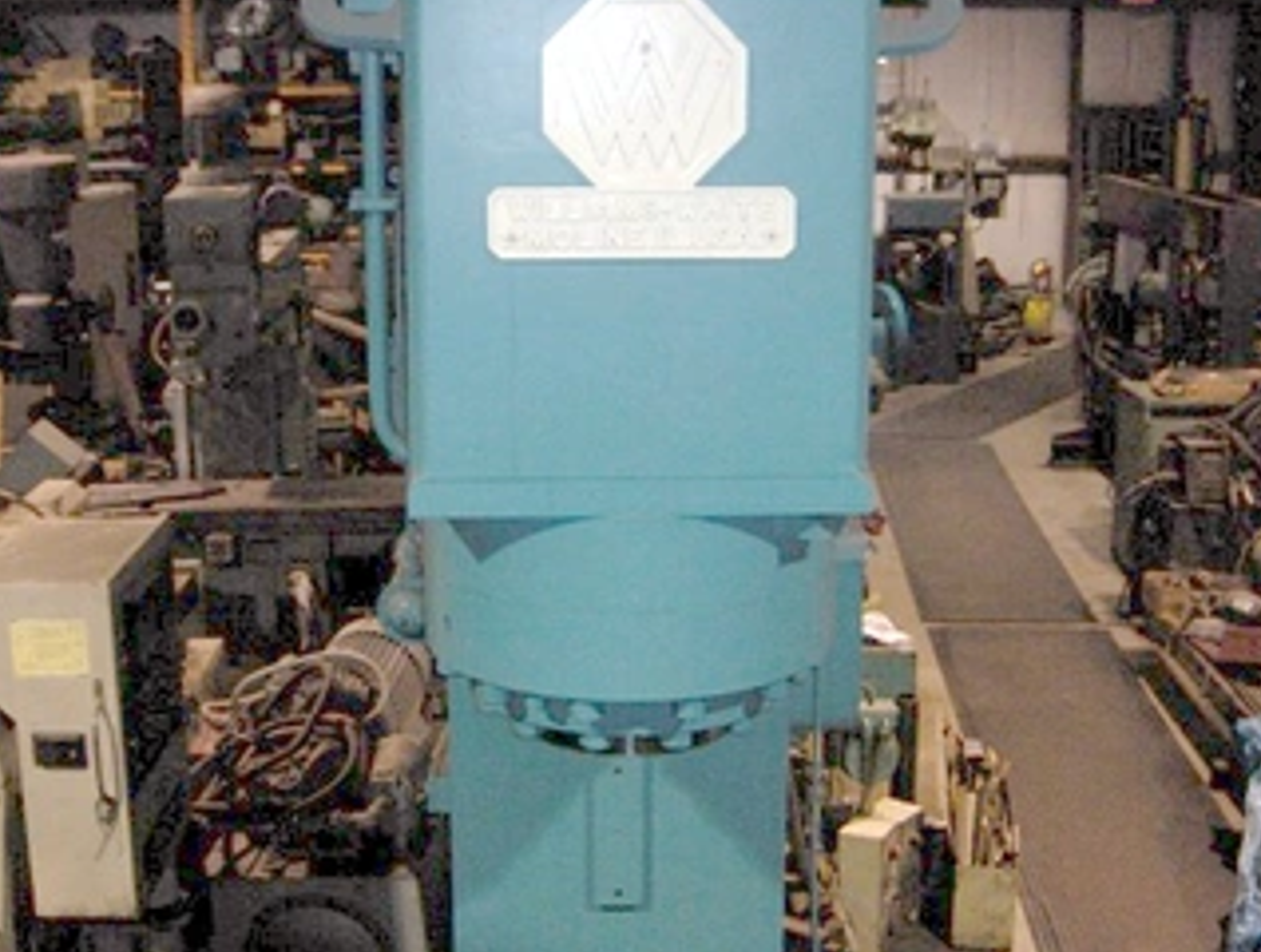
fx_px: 1789
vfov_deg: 29.8
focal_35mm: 49
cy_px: 411
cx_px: 613
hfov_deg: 38.8
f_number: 2.8
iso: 100
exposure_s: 1/60
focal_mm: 8
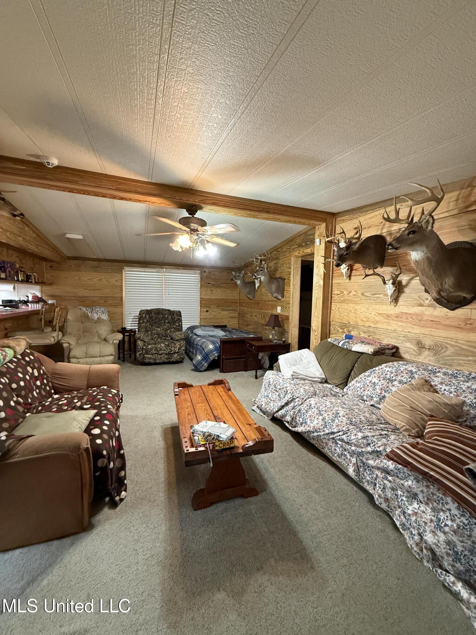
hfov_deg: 85.7
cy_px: 318
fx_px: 257
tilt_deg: -3.6
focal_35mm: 14
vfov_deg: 102.1
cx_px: 238
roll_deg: -1.2
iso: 640
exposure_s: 1/60
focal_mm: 2.22
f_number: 2.2
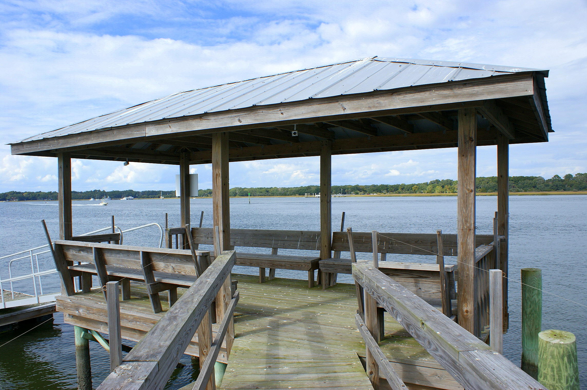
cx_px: 294
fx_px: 440
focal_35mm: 27
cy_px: 195
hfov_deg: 67.4
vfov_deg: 47.8
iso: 100
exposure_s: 1/160
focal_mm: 18
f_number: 10
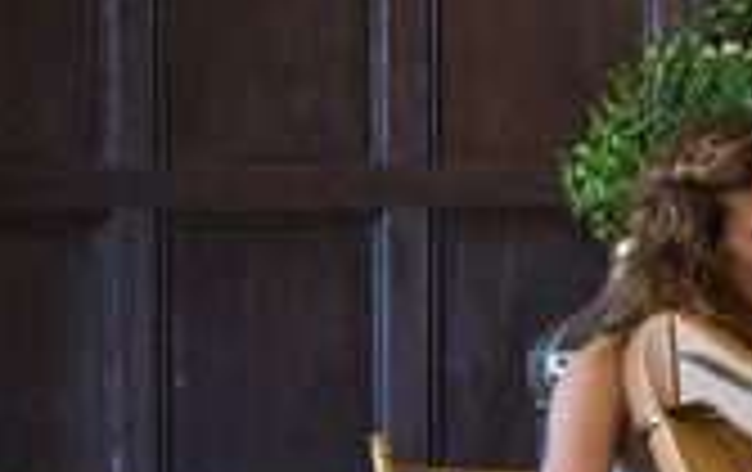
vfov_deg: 6.1
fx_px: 4373
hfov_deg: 9.2
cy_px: 591
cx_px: 1563
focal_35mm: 213
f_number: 2.8
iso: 1250
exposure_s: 1/400
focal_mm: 35
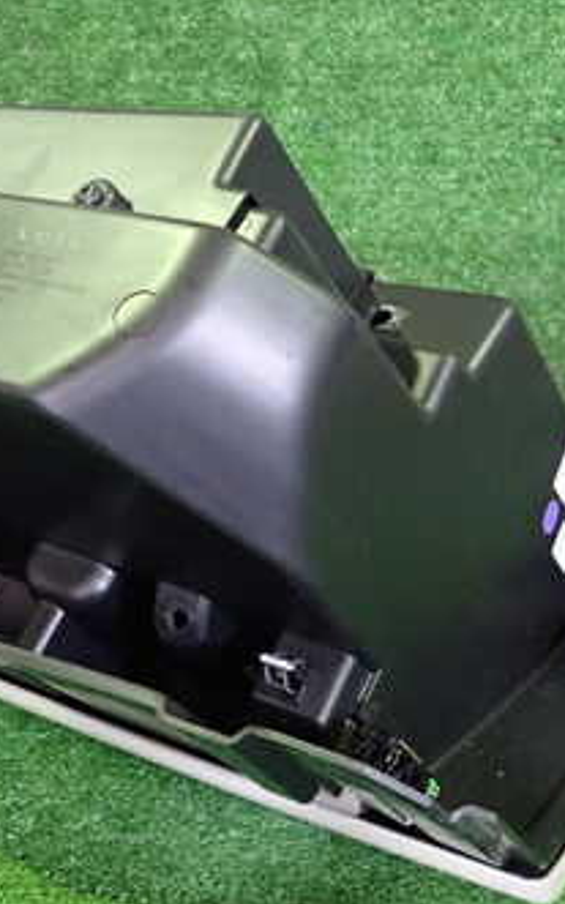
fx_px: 1182
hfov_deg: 26.8
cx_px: 232
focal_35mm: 48
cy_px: 475
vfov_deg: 41.8
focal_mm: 4.5
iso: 800
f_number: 2
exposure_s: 1/30
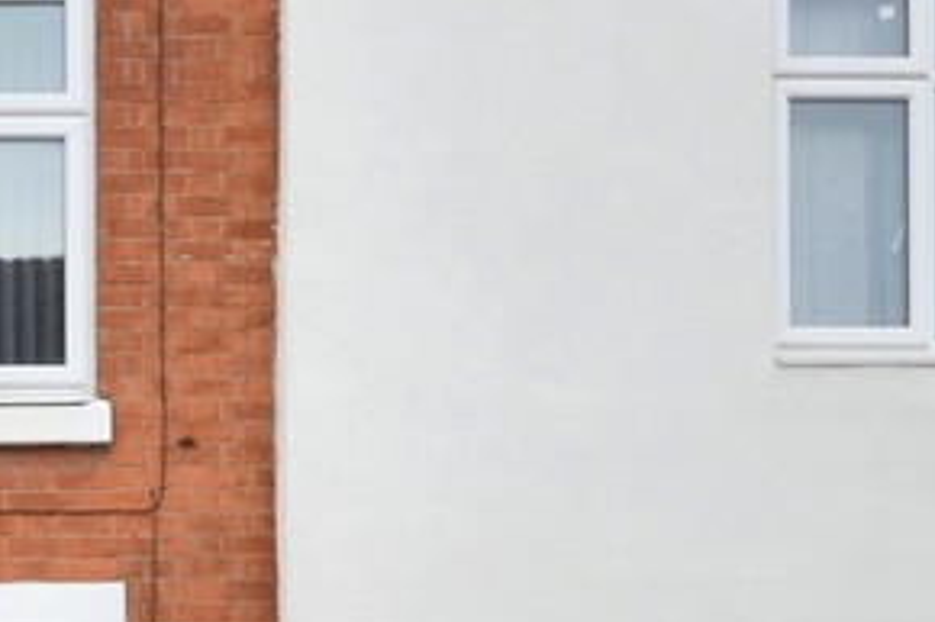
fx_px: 2751
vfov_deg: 12.5
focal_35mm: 106
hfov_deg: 17.9
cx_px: -322
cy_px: 814
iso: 100
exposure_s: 1/160
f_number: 6.3
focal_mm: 20
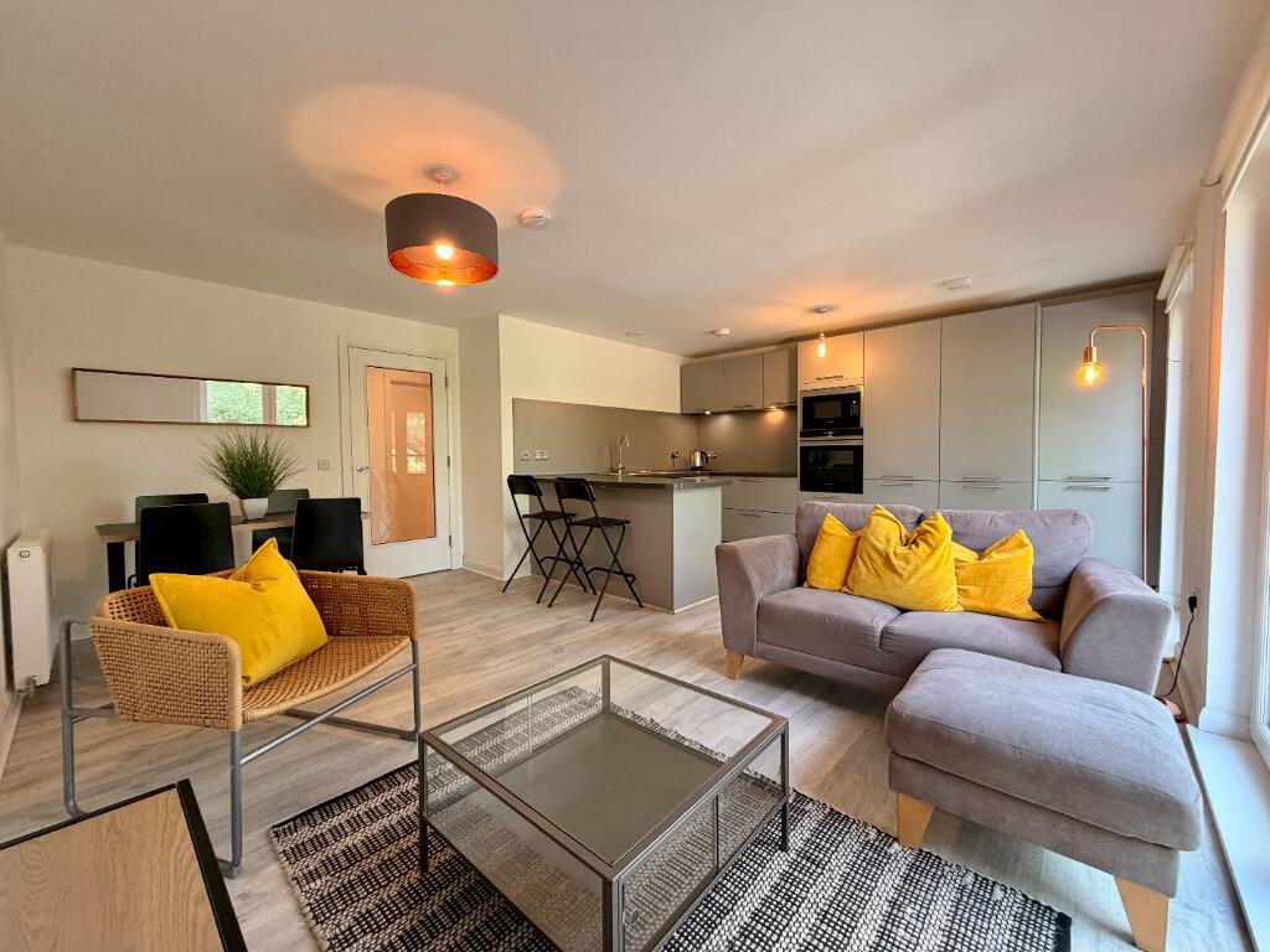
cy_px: 476
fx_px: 514
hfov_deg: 102.1
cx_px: 635
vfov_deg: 85.7
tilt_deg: -2.5
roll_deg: +0.0
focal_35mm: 14
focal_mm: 2.22
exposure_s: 1/50
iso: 160
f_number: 2.2
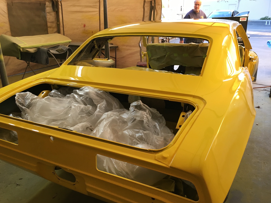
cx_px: 132
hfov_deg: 60.0
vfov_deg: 46.8
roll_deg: +1.5
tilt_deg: -20.2
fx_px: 235
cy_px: 105
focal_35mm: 30
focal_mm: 4.15
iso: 40
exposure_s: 1/30
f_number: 2.2
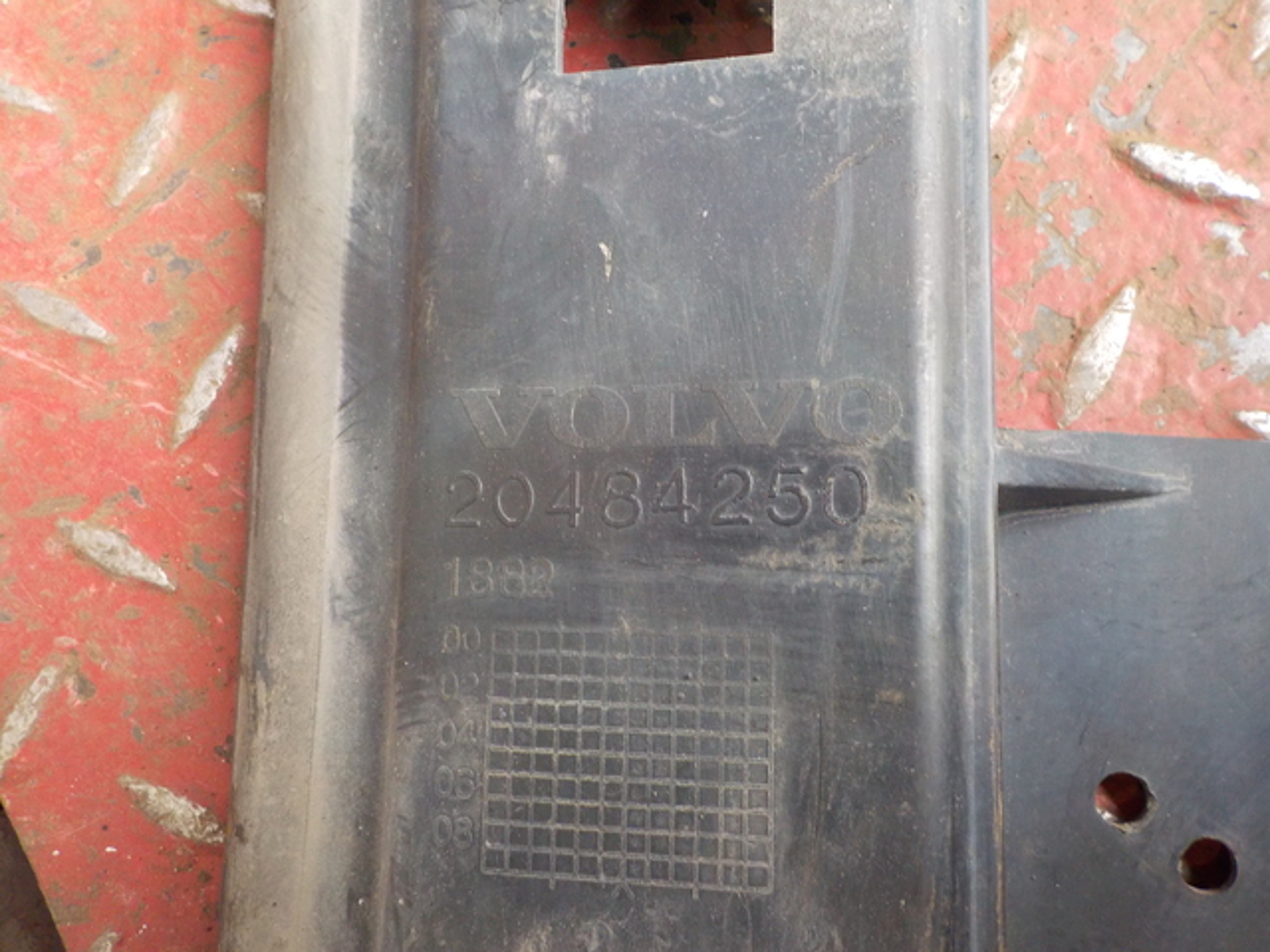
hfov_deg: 60.0
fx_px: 1101
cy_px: 476
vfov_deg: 46.8
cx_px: 635
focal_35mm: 30
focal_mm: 4.1
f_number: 3.3
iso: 250
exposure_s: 1/30
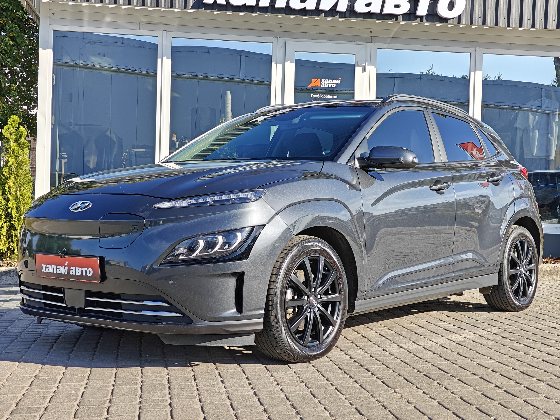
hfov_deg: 40.4
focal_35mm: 47
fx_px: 760
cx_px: 280
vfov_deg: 30.9
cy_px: 210
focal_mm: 7.08
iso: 50
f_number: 2
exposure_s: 1/912
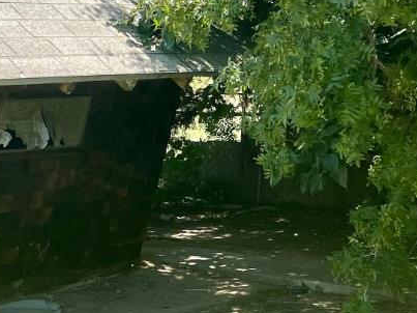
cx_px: -149
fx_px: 1120
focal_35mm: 93
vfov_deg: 15.8
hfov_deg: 19.2
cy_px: 89
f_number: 1.6
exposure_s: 1/1109
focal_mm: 5.1
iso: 32
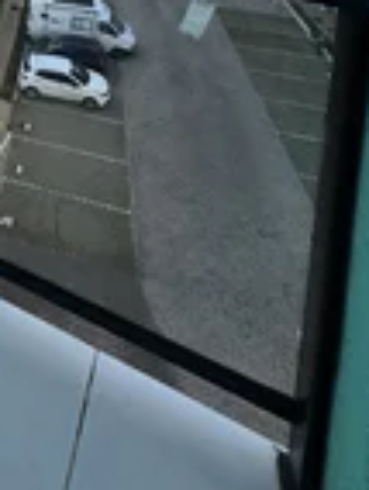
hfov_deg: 31.7
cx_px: -72
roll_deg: -2.2
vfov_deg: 33.3
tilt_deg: -3.5
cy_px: -169
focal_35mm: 38
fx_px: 538
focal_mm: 2.22
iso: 40
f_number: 2.2
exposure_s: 1/220
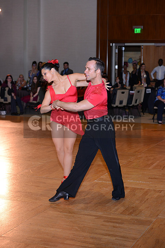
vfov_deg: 28.8
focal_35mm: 70
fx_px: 481
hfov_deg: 19.5
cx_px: 82
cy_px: 124
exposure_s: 1/250
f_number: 4.5
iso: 1000
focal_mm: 70
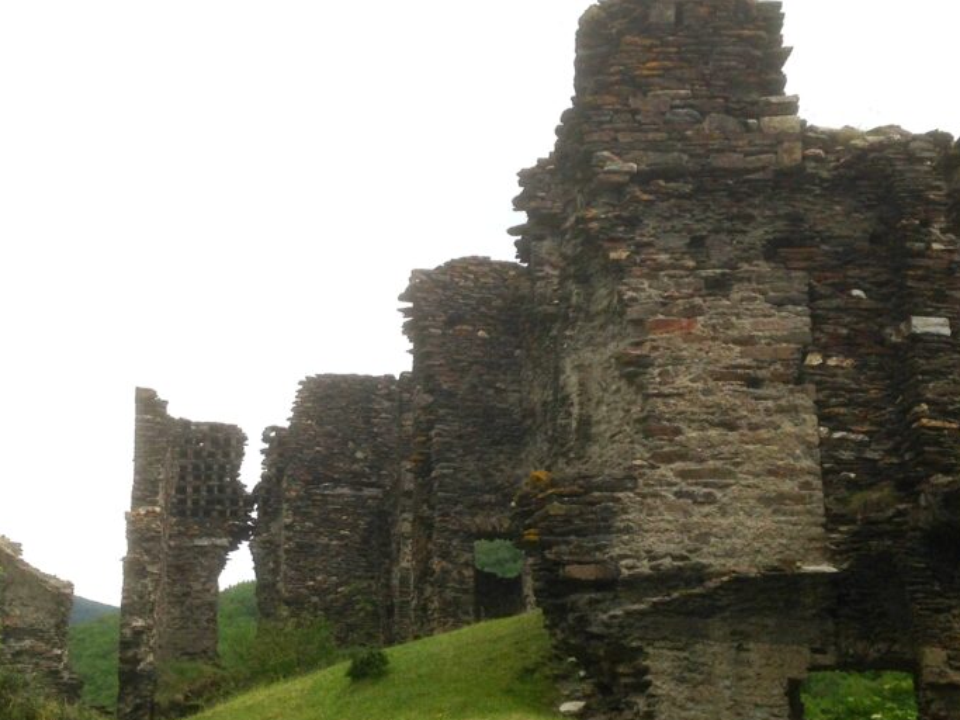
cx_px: 316
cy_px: 406
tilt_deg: +15.1
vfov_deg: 25.2
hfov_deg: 32.9
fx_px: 1608
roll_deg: -2.1
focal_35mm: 58
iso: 50
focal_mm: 4.12
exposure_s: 1/2008
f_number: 2.4
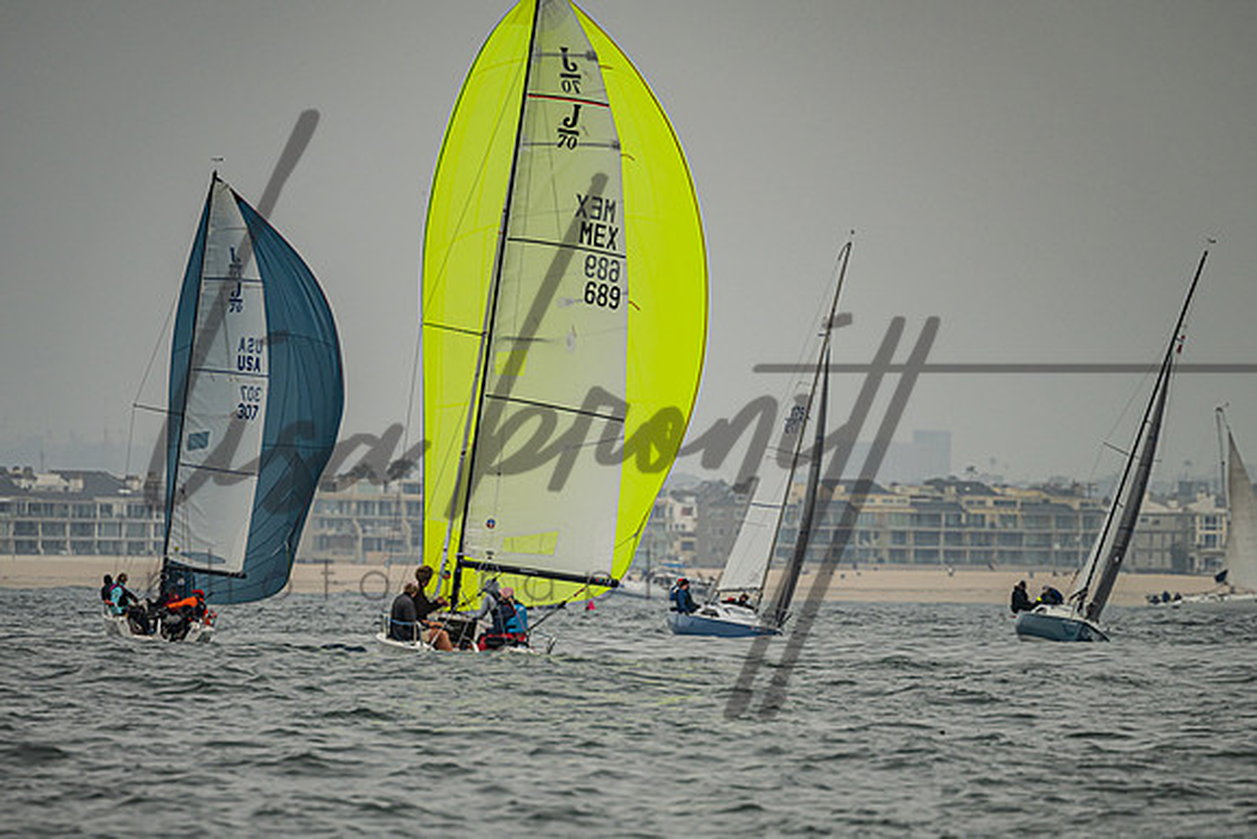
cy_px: 549
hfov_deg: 3.8
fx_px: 18766
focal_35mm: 537
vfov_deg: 2.6
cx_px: 633
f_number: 5.6
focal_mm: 400
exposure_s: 1/4000
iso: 250
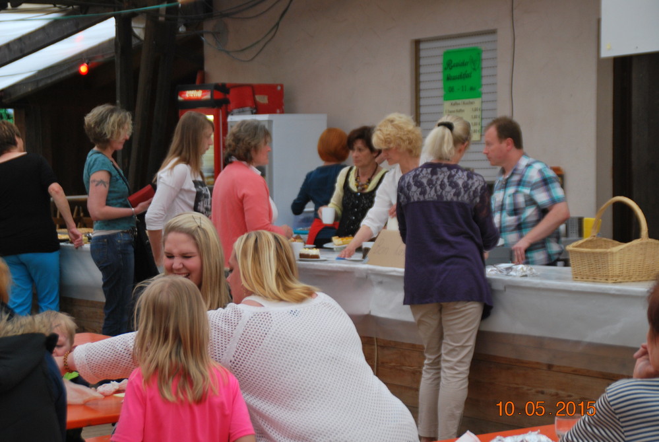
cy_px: 221
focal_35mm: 93
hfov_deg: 21.9
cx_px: 330
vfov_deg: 14.8
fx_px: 1705
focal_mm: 62
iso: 400
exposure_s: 1/80
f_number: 5.3
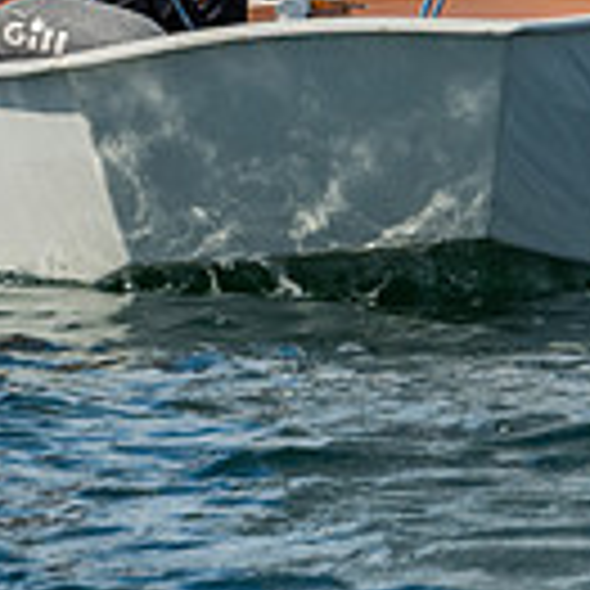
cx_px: 287
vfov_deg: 2.7
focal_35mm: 659
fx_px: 12708
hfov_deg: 2.7
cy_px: -378
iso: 250
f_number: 10
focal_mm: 150
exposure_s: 1/320
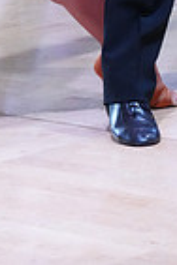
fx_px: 2116
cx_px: 144
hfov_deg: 4.8
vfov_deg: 6.9
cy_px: -278
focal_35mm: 287
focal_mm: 70
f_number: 5
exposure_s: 1/400
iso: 6400
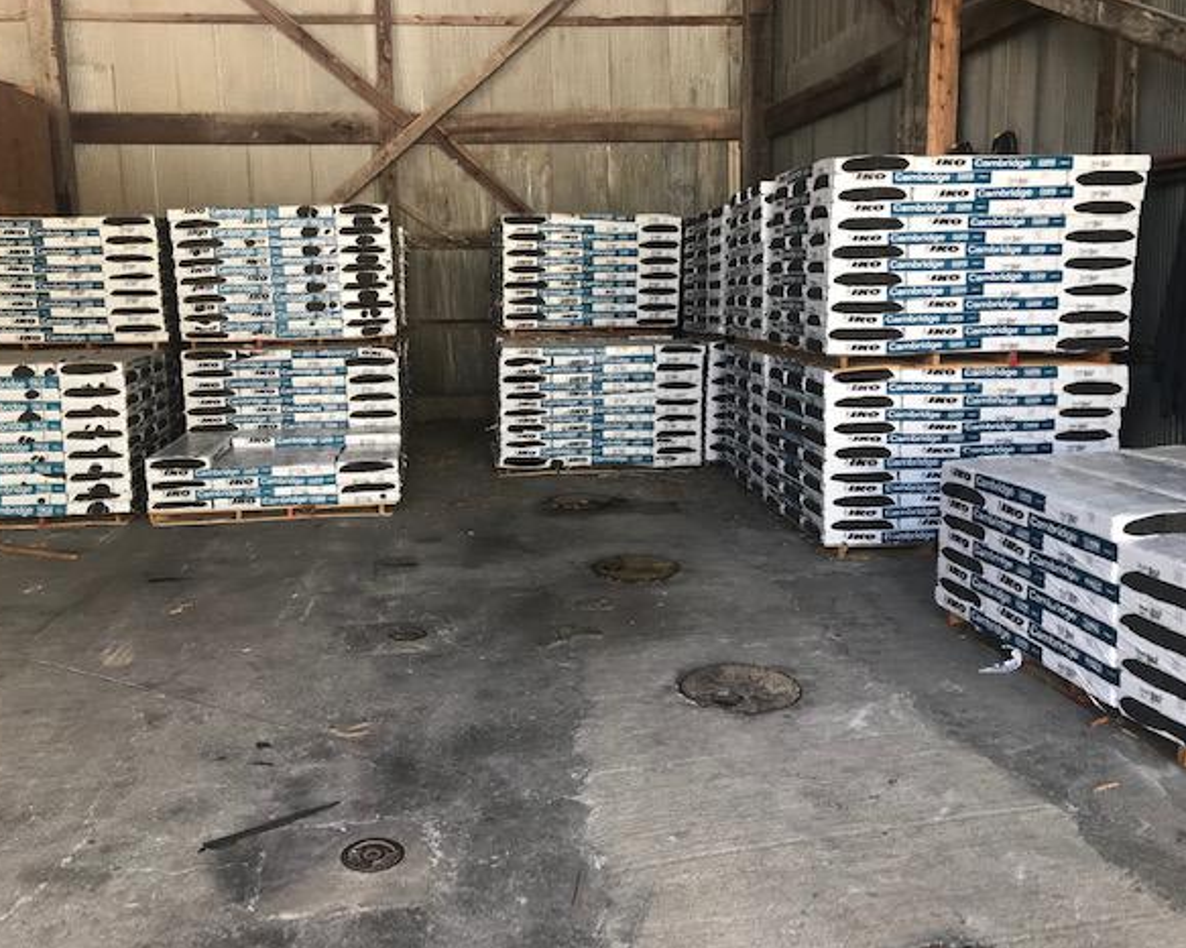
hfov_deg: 58.7
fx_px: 1053
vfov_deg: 48.5
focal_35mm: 30
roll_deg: +1.4
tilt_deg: -9.5
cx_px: 555
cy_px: 464
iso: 25
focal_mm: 3.99
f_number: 1.8
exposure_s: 1/90
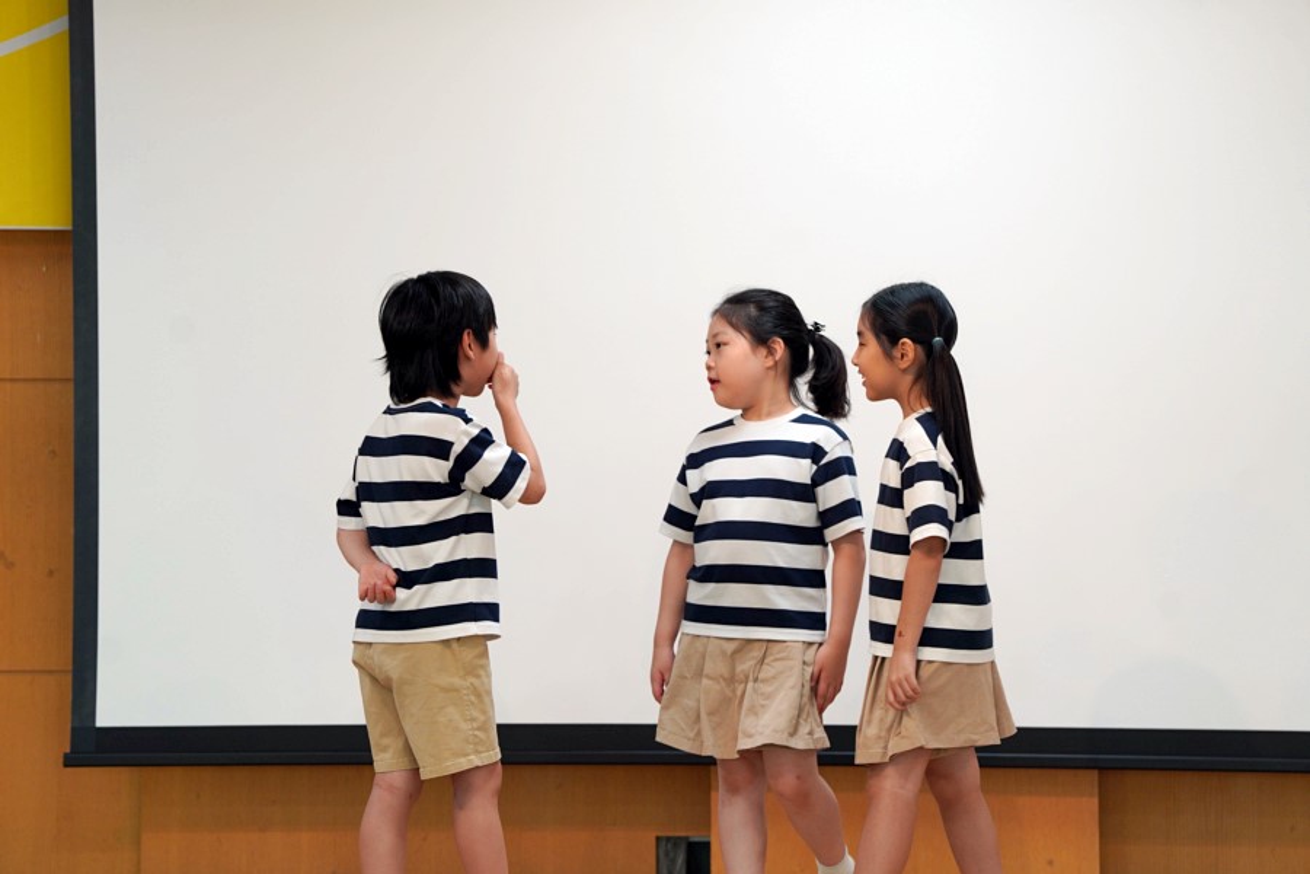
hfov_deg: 11.4
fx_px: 6549
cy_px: 437
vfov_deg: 7.6
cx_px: 655
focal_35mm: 180
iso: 800
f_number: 4
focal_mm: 180
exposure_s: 1/200
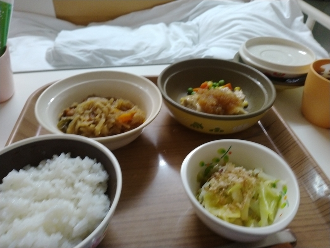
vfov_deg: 51.4
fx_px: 257
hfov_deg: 65.3
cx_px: 165
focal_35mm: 27
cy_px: 124
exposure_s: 1/40
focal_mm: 3.61
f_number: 1.8
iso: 400
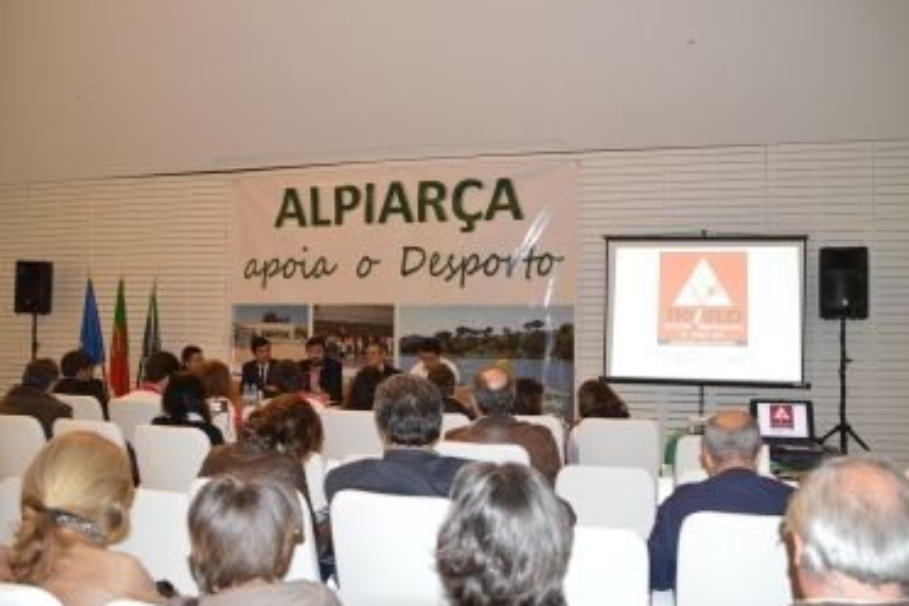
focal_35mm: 29
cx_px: 447
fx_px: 732
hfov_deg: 63.7
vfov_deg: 45.0
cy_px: 310
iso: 1800
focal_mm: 18
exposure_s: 1/60
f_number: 3.5
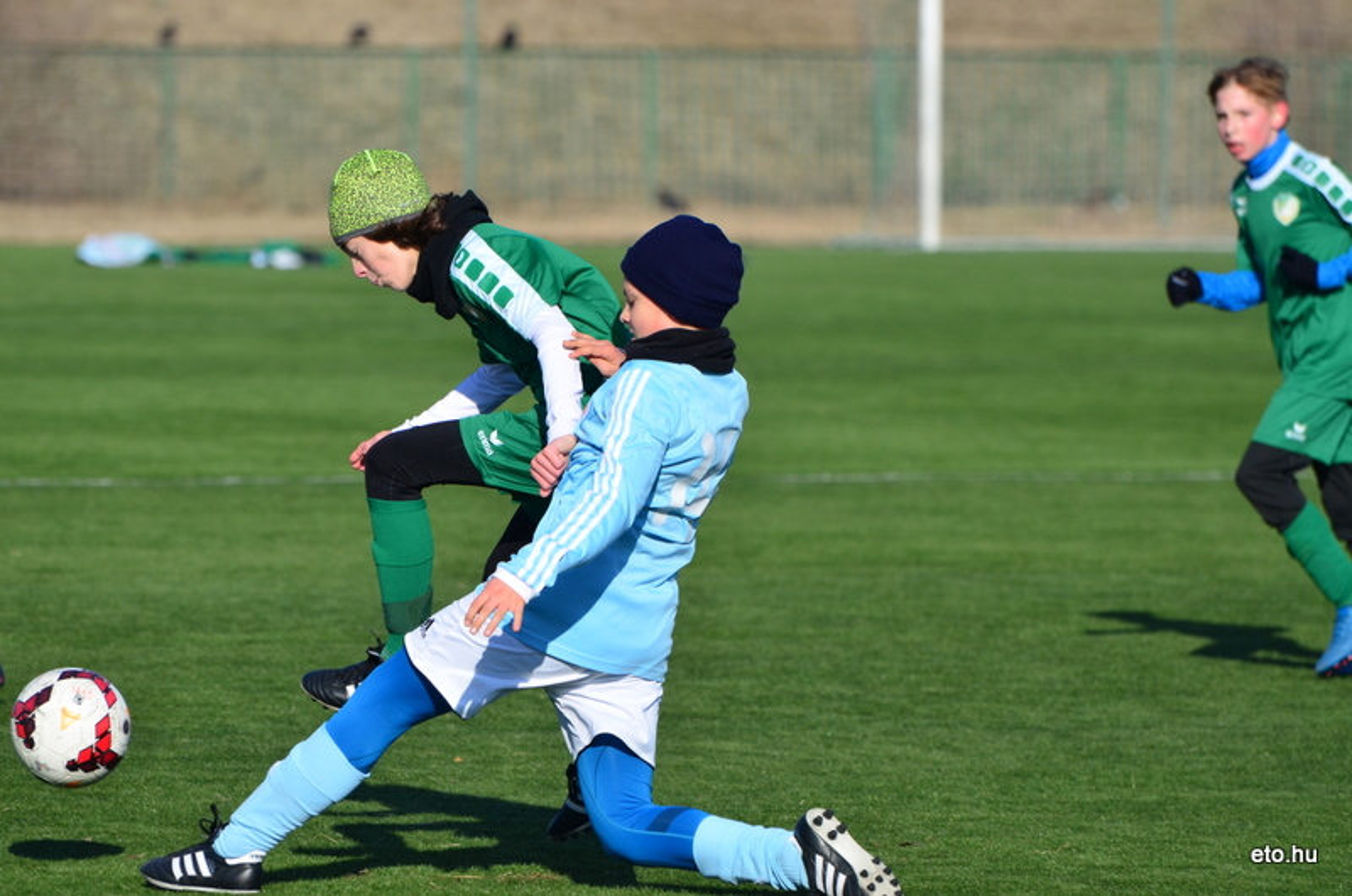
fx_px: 12931
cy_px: 448
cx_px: 676
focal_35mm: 345
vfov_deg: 4.0
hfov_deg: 6.0
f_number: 6.3
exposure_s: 1/2500
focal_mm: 230
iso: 500
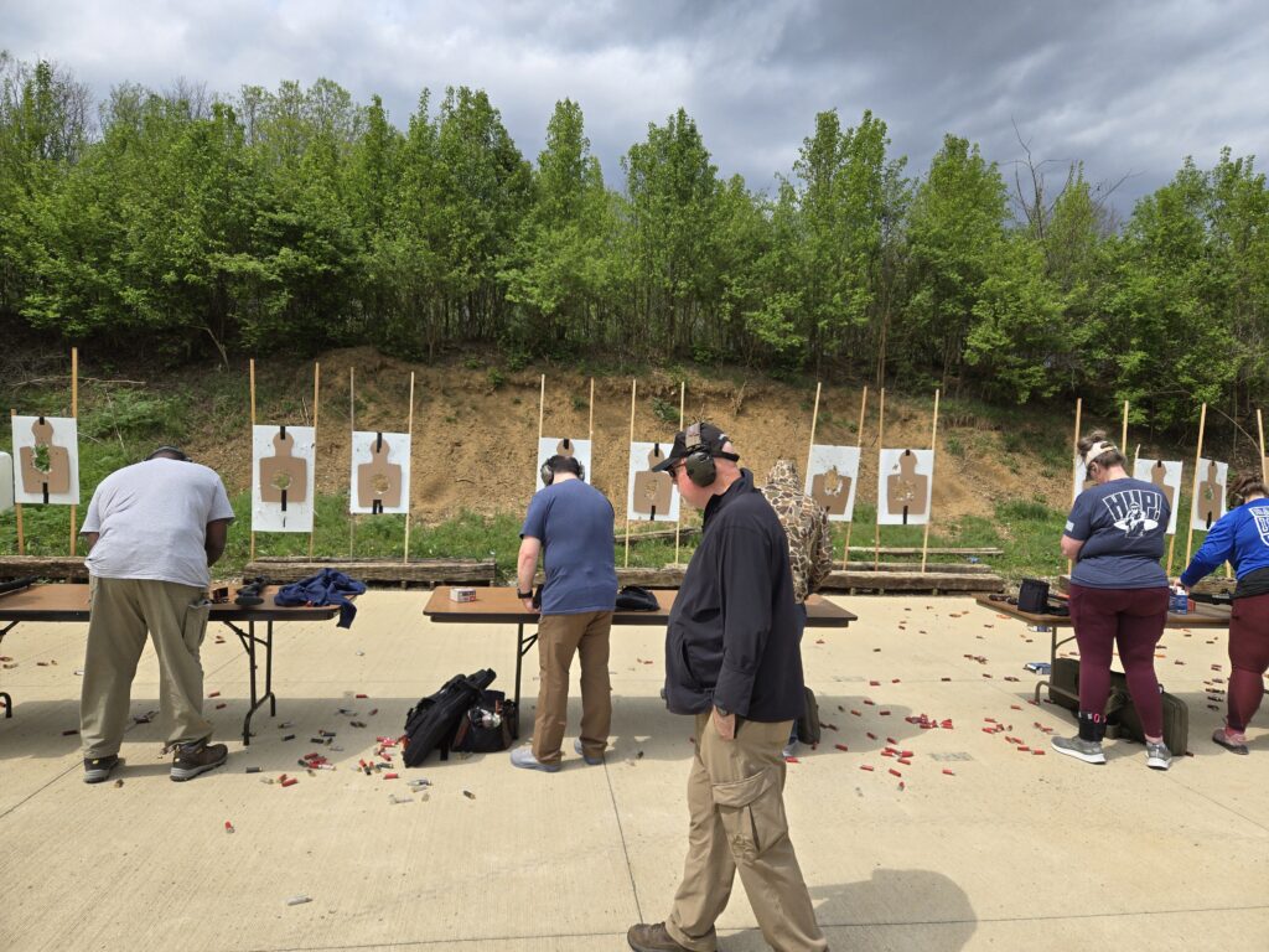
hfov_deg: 73.9
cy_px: 476
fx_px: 843
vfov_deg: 58.9
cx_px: 634
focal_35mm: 23
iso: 25
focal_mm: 5.4
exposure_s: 1/1879
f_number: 1.8
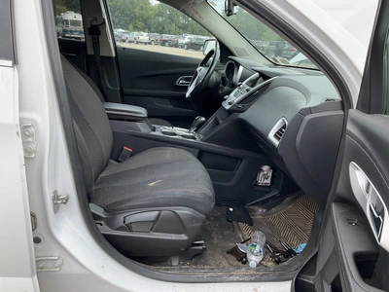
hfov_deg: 61.7
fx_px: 326
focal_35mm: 29
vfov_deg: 48.2
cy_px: 146
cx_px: 194
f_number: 1.8
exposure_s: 1/318
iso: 25
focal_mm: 3
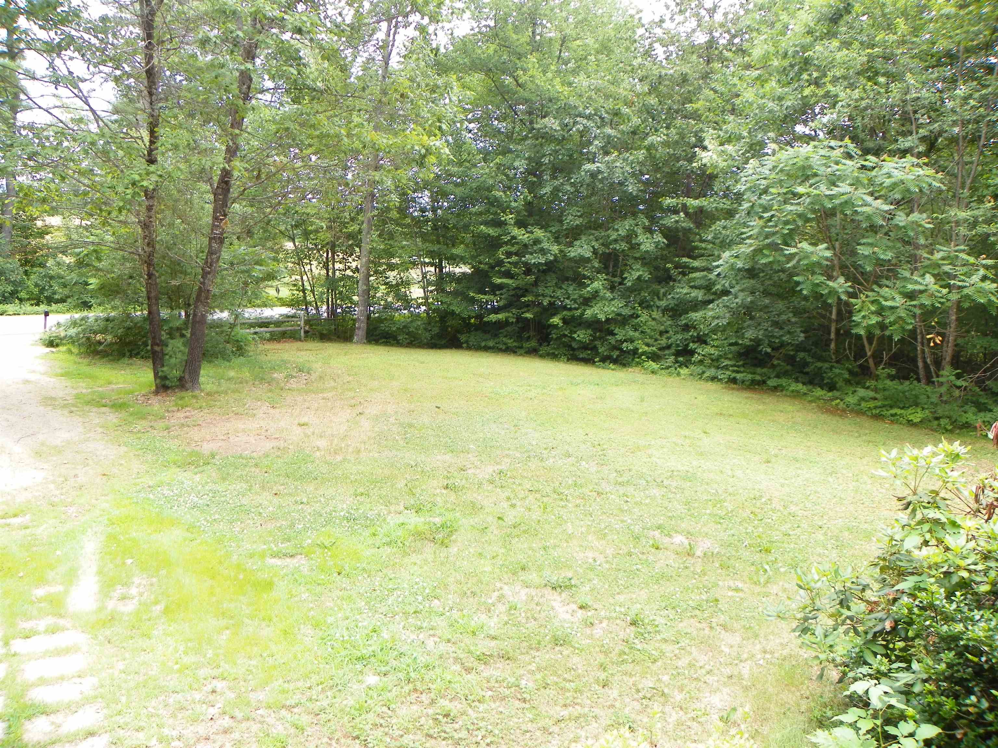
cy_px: 374
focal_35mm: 26
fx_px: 750
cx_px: 499
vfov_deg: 53.1
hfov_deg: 67.3
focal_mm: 4.6
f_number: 2.8
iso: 64
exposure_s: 1/125
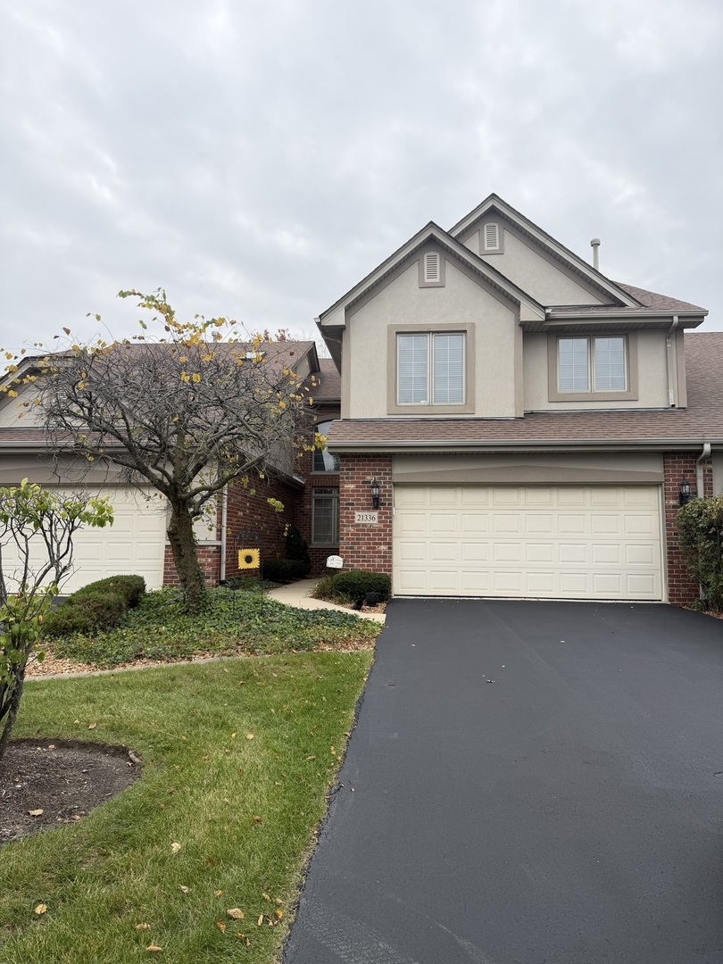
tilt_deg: +5.5
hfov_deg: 56.8
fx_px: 668
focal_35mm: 24
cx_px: 362
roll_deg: -0.9
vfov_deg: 71.6
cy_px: 482
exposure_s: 1/266
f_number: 1.78
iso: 80
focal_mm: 6.76
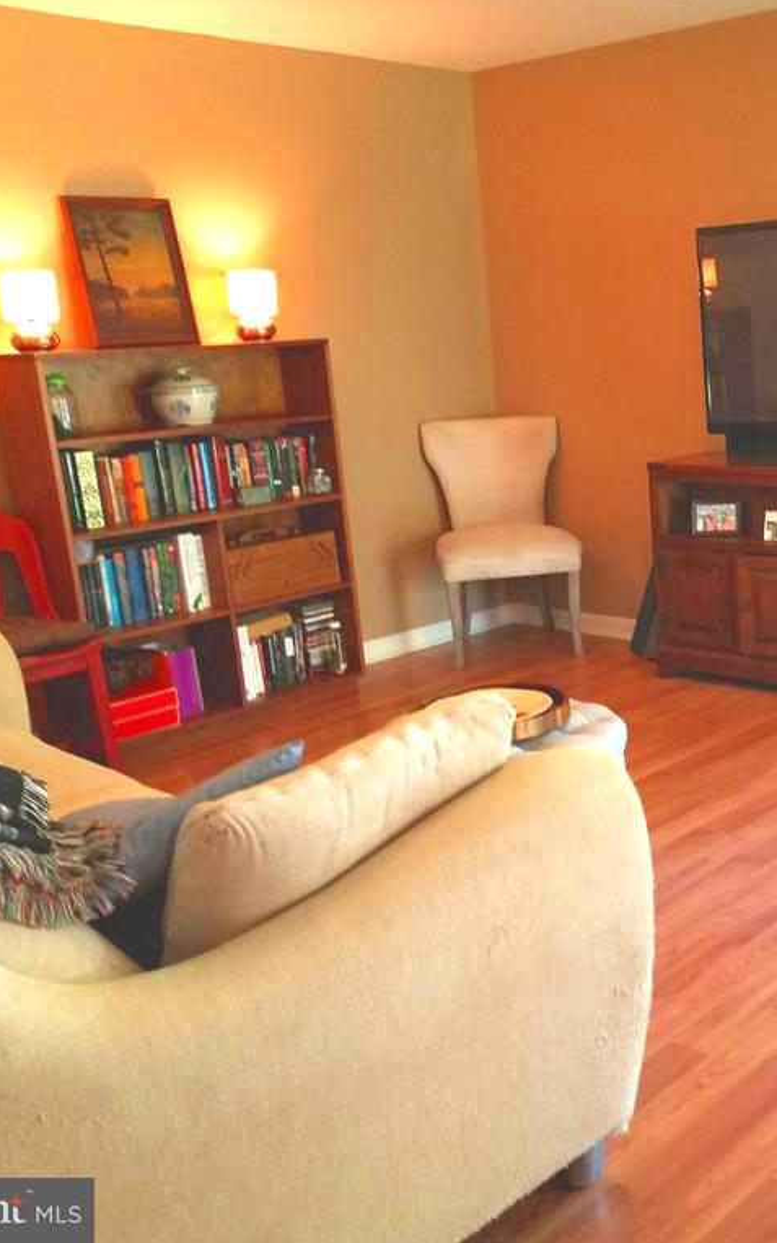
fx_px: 1253
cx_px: 725
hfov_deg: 32.4
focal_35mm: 37
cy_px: 619
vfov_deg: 52.7
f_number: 1.7
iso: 160
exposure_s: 1/40
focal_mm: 4.2
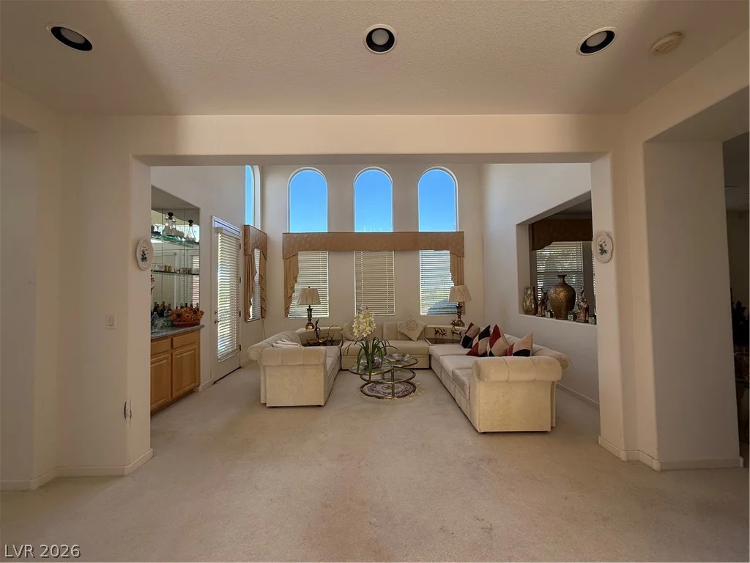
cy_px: 282
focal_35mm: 14
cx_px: 375
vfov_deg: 85.7
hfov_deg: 102.1
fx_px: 303
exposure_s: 1/198
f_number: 2.2
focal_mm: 2.22
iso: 64
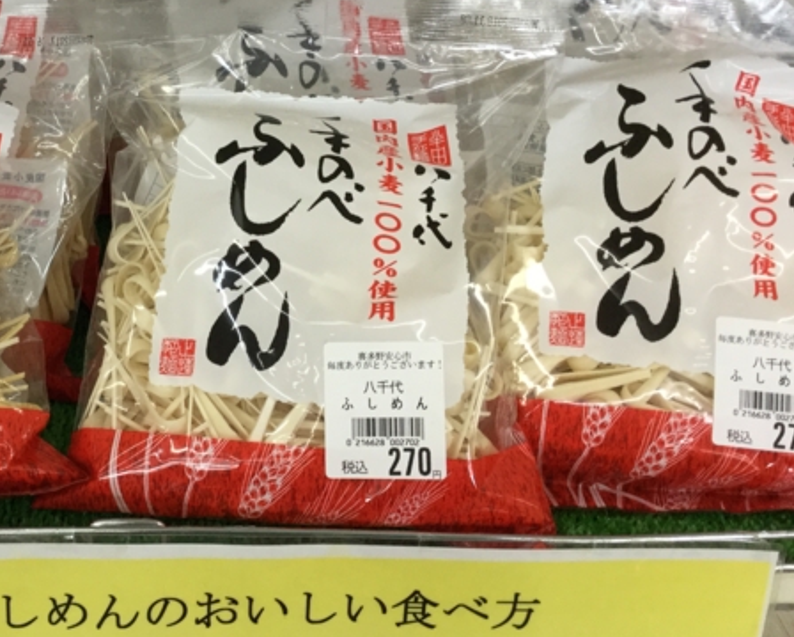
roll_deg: +0.1
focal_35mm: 54
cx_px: 184
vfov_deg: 28.0
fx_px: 1270
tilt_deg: -27.0
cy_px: 236
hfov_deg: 33.9
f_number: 2.4
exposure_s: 1/30
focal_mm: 3.3
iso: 32
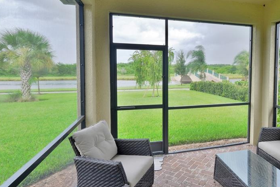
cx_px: 187
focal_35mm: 22
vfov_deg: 56.9
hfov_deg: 76.0
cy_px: 78
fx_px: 171
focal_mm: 10
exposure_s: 1/15
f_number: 11
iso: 500
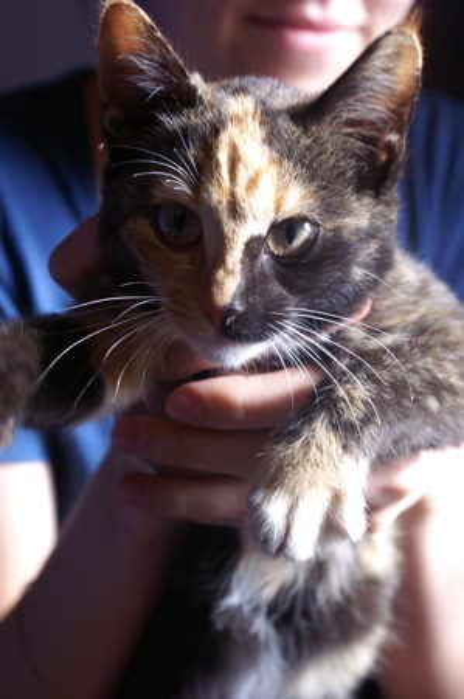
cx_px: 232
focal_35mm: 68
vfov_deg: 29.9
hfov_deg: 20.1
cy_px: 350
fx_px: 1310
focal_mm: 45
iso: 800
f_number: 5.6
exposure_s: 1/60
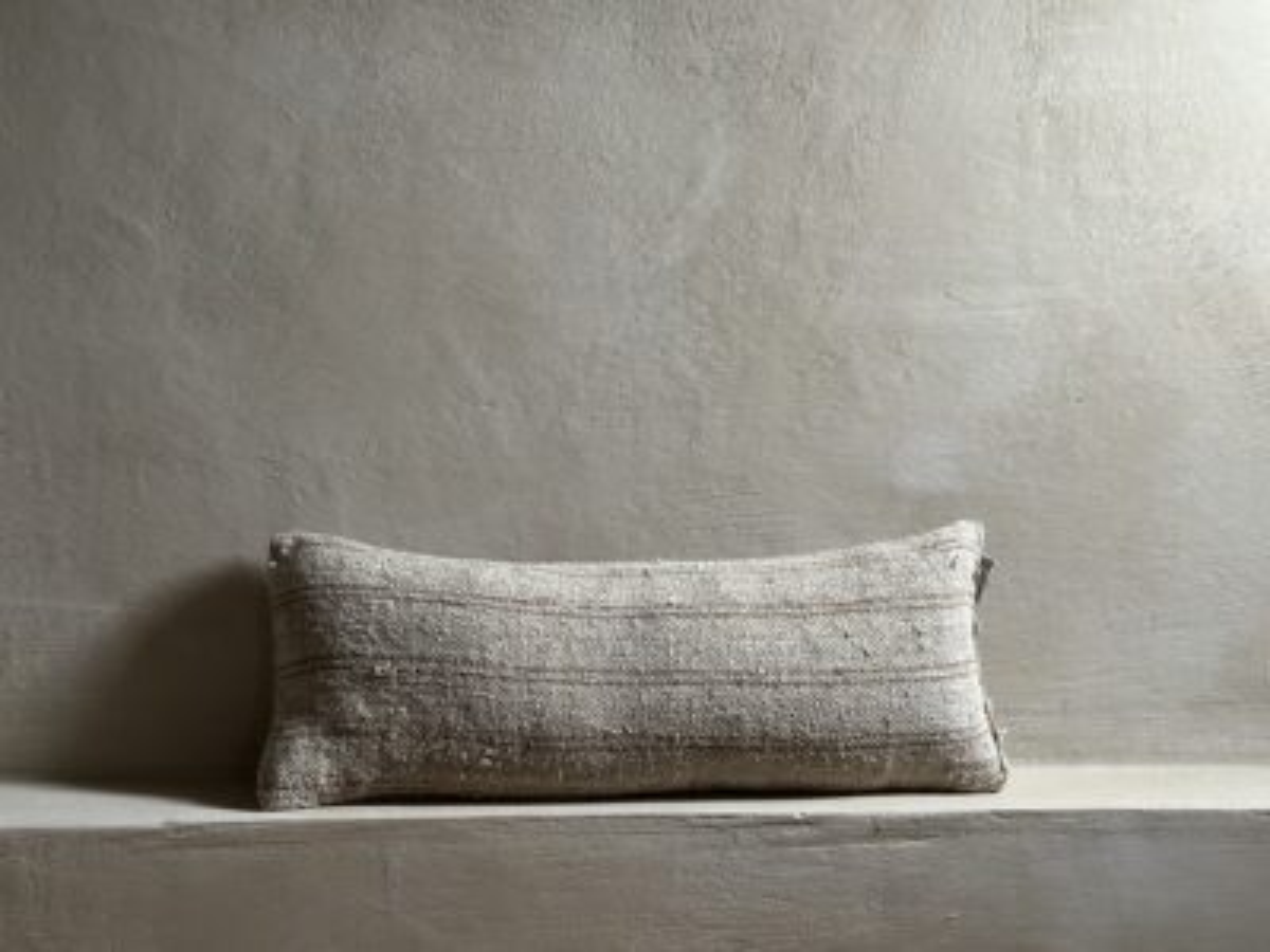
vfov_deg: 30.3
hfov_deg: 39.7
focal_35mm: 48
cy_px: 476
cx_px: 635
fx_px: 1761
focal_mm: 6.86
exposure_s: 1/40
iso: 400
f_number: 1.78
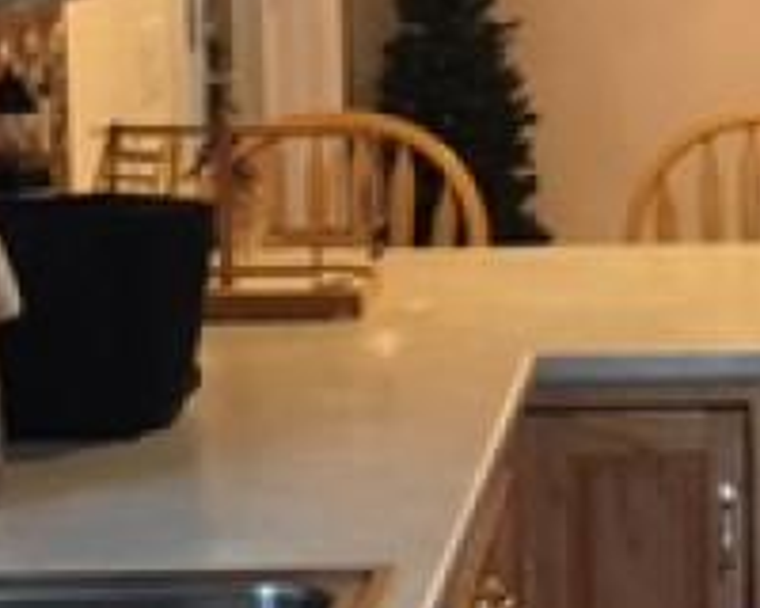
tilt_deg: -8.3
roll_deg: +0.1
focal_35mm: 145
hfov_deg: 12.7
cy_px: 236
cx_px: 1083
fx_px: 3261
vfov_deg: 10.6
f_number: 2.2
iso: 200
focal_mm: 4.15
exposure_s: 1/24
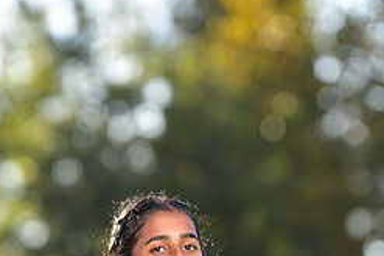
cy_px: 427
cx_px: 189
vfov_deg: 2.9
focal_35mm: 470
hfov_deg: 4.4
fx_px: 5016
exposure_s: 1/200
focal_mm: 200
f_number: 4
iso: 80
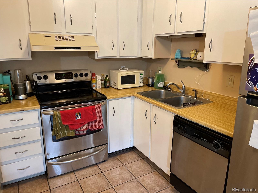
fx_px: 194
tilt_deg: -12.8
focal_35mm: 26
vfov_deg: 53.1
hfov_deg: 67.3
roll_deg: +1.5
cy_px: 96
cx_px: 129
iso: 320
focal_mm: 4.2
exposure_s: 1/60
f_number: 1.6
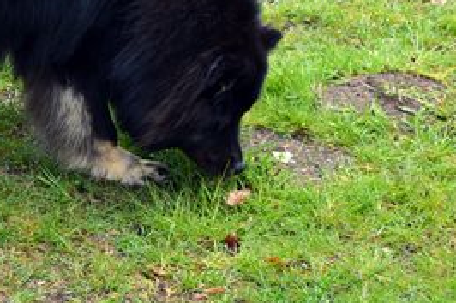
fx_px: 1926
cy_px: -3
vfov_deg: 9.0
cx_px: 218
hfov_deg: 13.5
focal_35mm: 152
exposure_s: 1/160
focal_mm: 45
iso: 200
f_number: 6.3
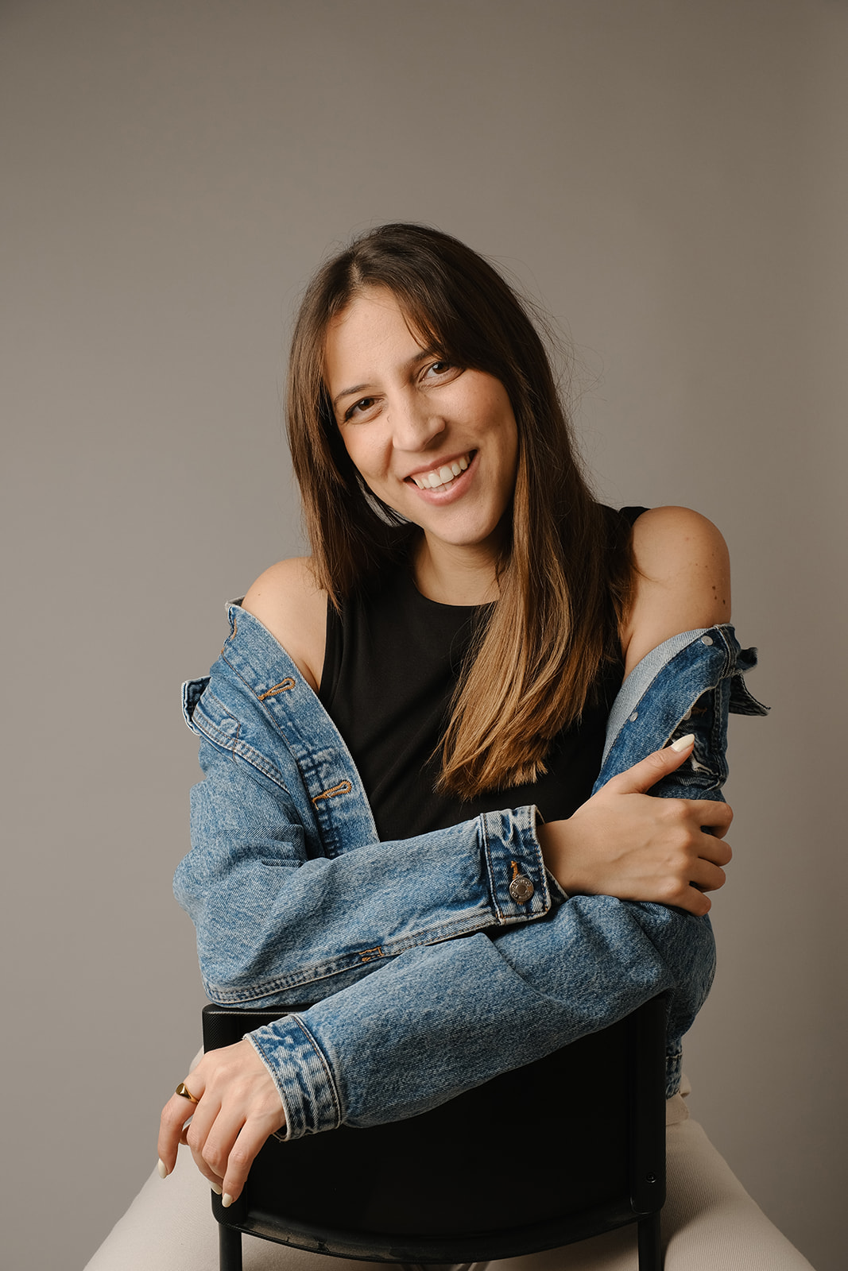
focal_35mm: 60
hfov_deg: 22.6
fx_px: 2119
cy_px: 636
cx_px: 424
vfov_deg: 33.4
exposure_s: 1/125
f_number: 8
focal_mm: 40.3
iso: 320
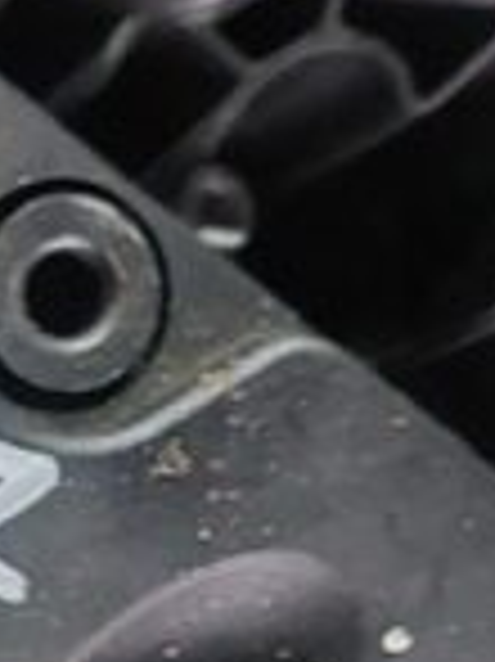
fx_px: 2597
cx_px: -360
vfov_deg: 14.2
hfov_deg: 10.3
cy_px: 730
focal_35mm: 136
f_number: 1.8
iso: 640
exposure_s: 1/25
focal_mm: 5.23
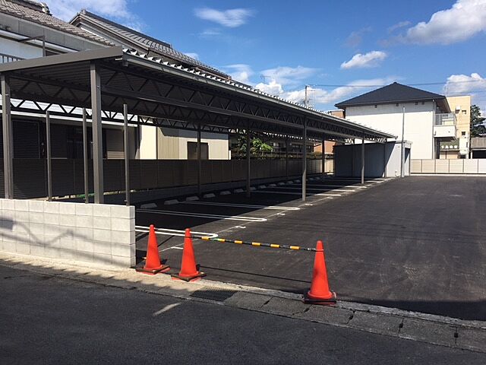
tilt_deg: -3.3
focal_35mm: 29
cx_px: 243
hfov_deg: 61.7
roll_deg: +0.1
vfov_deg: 48.2
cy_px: 182
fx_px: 407
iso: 25
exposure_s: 1/1508
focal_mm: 4.15
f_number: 2.2
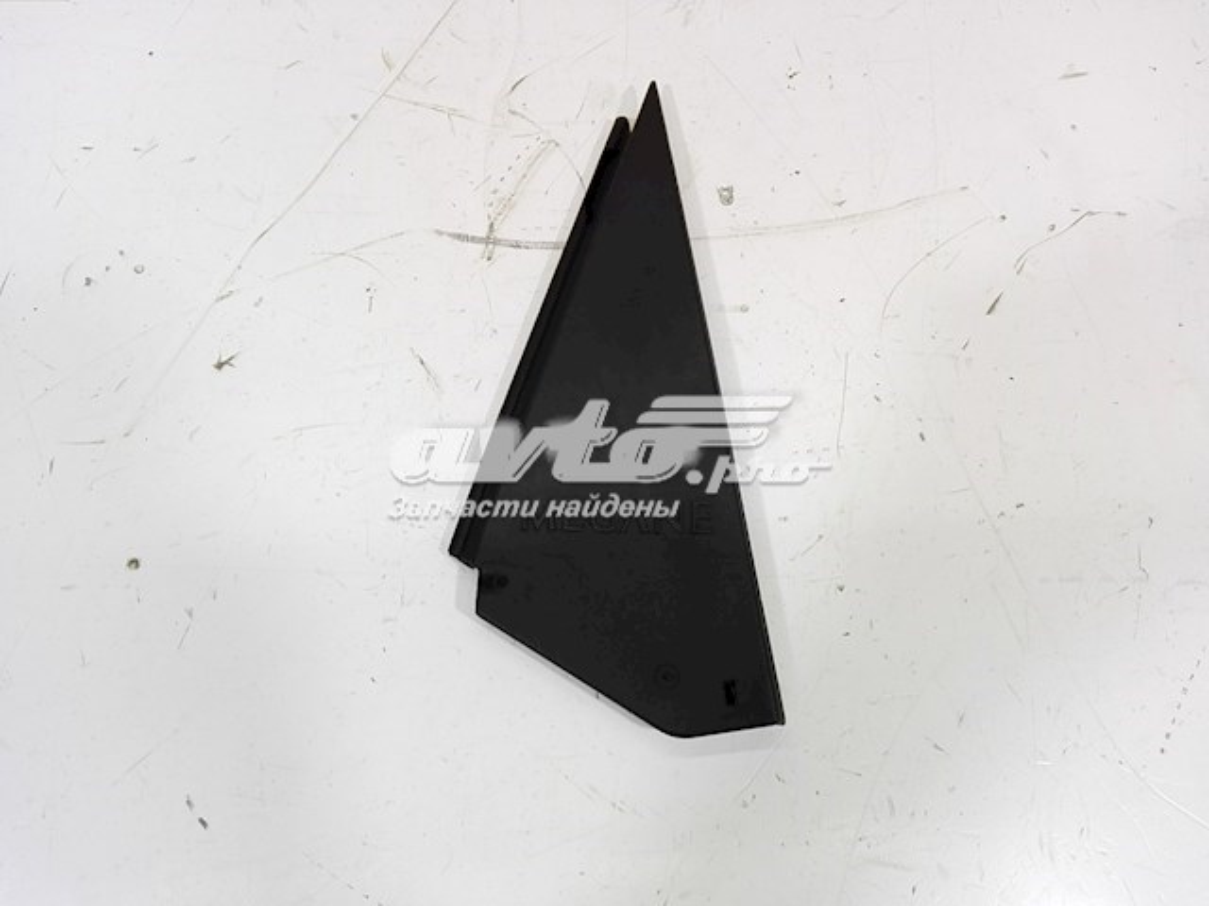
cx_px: 604
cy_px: 453
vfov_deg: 51.4
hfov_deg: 65.3
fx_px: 943
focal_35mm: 27
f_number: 2
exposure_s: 1/50
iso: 100
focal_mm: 3.68
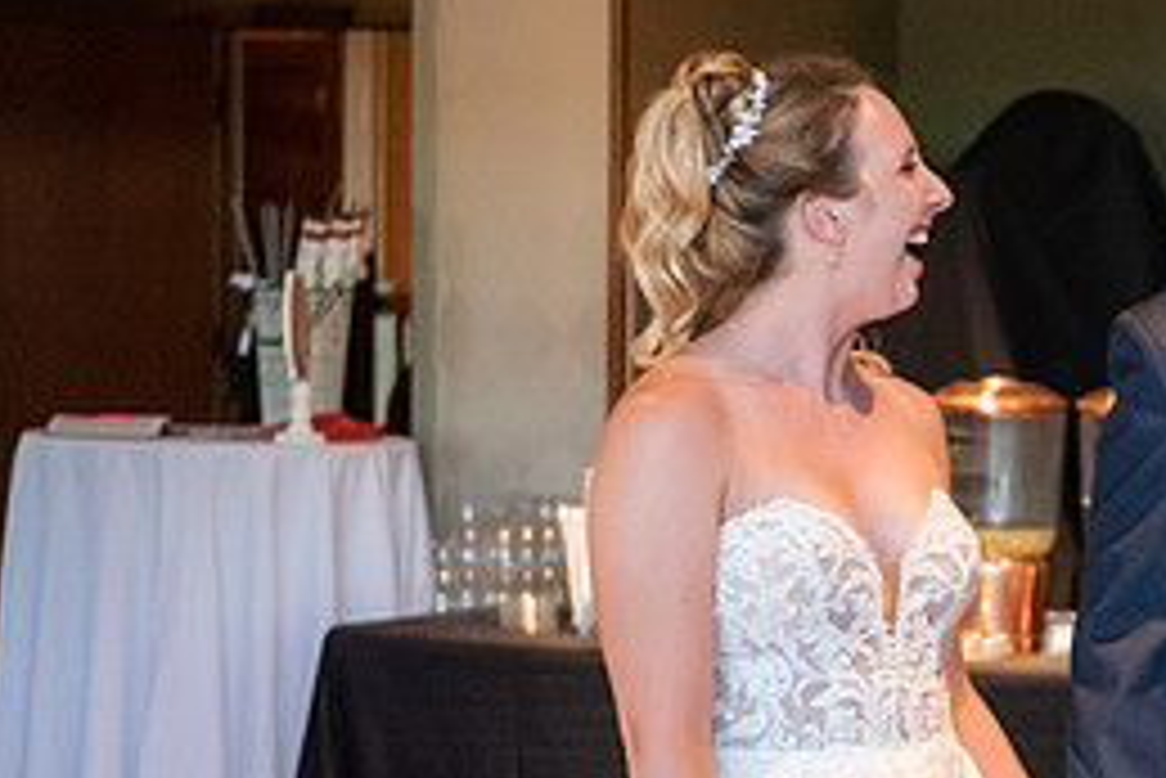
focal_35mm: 161
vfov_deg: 8.5
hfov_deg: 12.5
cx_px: 1361
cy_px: 434
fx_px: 5217
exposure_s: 1/400
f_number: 3.5
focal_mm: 62
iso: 6400
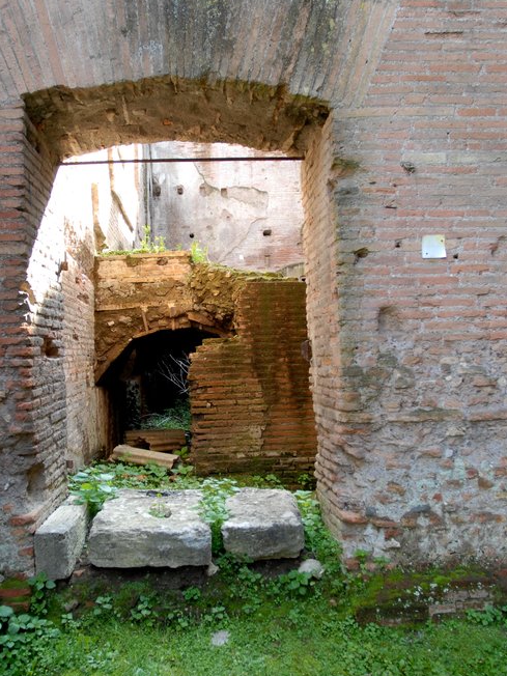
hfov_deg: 45.2
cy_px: 339
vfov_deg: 58.4
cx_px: 202
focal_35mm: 31
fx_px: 605
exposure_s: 1/60
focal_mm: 14
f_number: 4
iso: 200
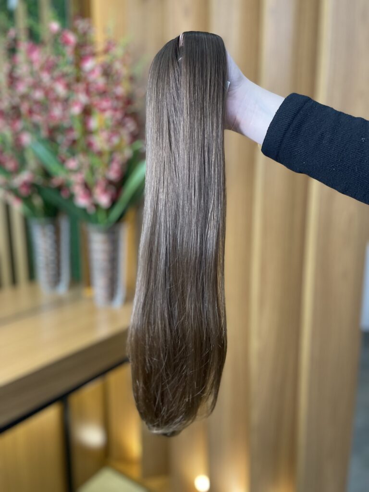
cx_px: 184
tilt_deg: -9.2
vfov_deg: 67.3
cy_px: 246
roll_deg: +0.4
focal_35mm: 26
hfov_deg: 53.1
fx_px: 370
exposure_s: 1/60
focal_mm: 4.2
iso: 160
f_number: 1.6
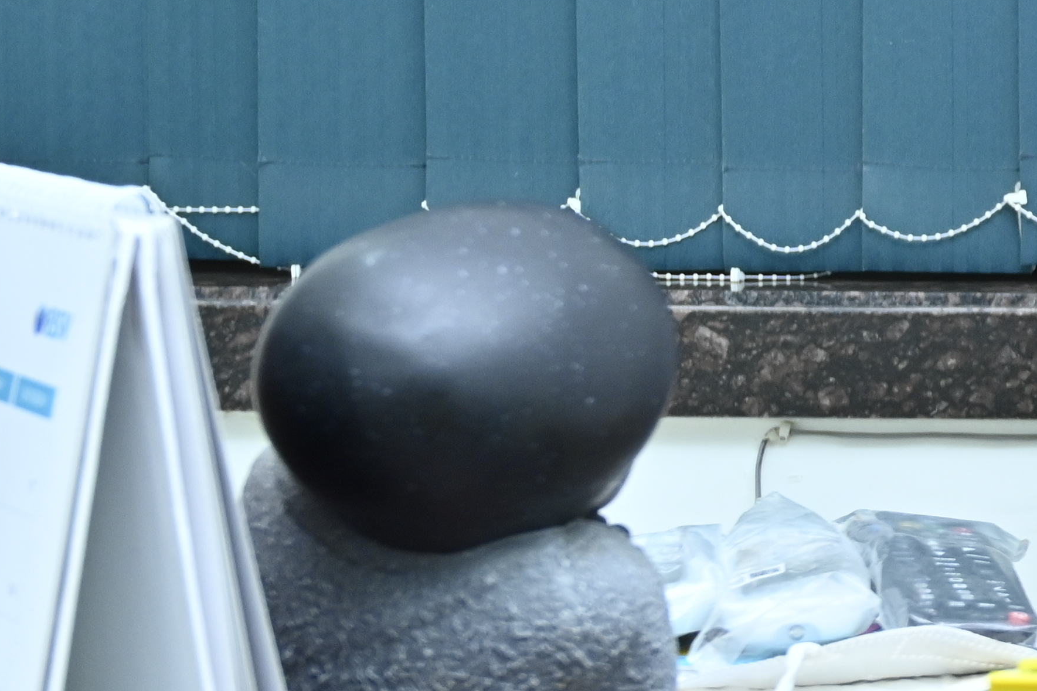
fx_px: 4032
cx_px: 1774
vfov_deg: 9.8
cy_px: 147
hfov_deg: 13.4
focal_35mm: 140
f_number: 5
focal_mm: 30
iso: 400
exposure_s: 1/125
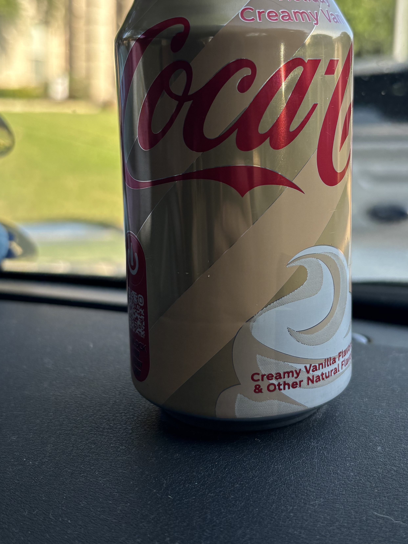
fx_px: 707
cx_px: 210
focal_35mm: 45
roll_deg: -0.6
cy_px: 225
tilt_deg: -7.6
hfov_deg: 32.2
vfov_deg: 41.9
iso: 50
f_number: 1.6
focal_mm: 5.96
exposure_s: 1/433
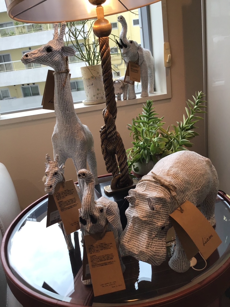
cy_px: 154
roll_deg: +8.0
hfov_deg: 45.4
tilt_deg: -19.4
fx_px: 275
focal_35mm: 31
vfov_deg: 58.4
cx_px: 115
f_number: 2.4
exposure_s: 1/120
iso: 50
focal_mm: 3.3
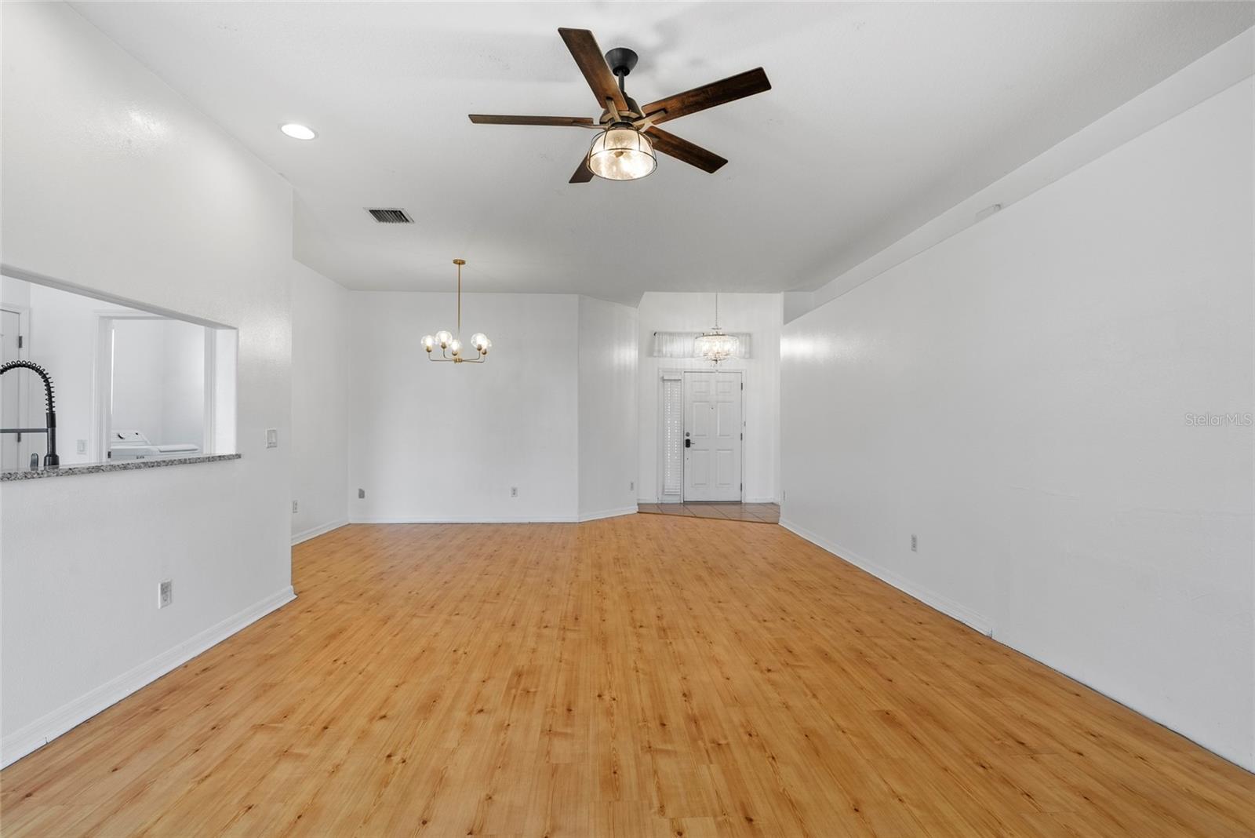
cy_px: 419
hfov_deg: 96.7
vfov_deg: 73.8
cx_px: 628
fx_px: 558
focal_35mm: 16
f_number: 8
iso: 400
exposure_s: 1/3
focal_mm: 16
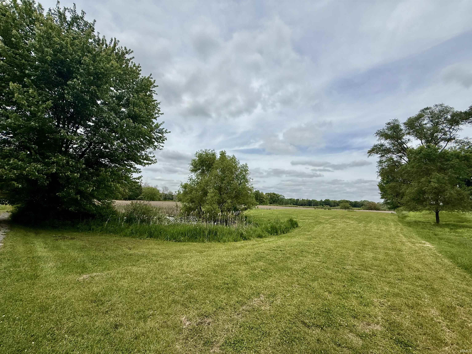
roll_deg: -2.2
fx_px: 191
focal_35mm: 14
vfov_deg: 85.7
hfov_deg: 102.1
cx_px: 236
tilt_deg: +9.1
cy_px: 177
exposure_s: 1/4425
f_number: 2.2
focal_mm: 2.22
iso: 50
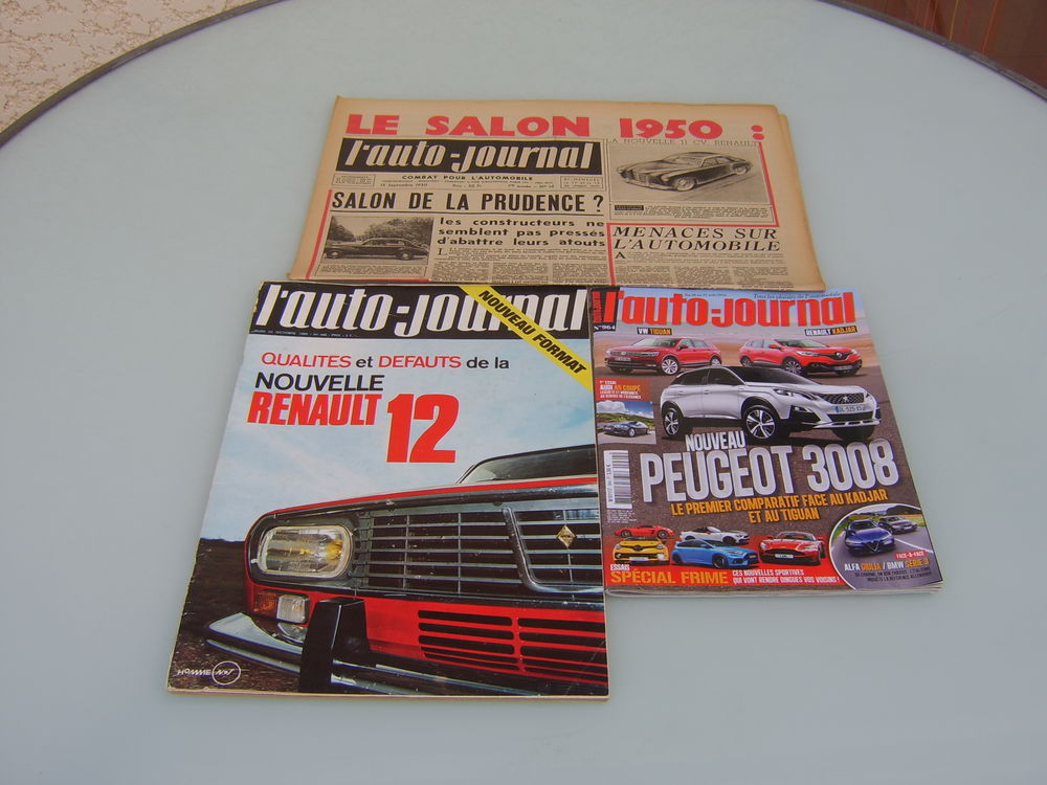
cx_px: 524
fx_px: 938
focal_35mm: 31
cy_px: 392
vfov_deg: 45.4
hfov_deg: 58.4
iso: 50
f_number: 4
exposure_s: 1/148
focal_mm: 8.13
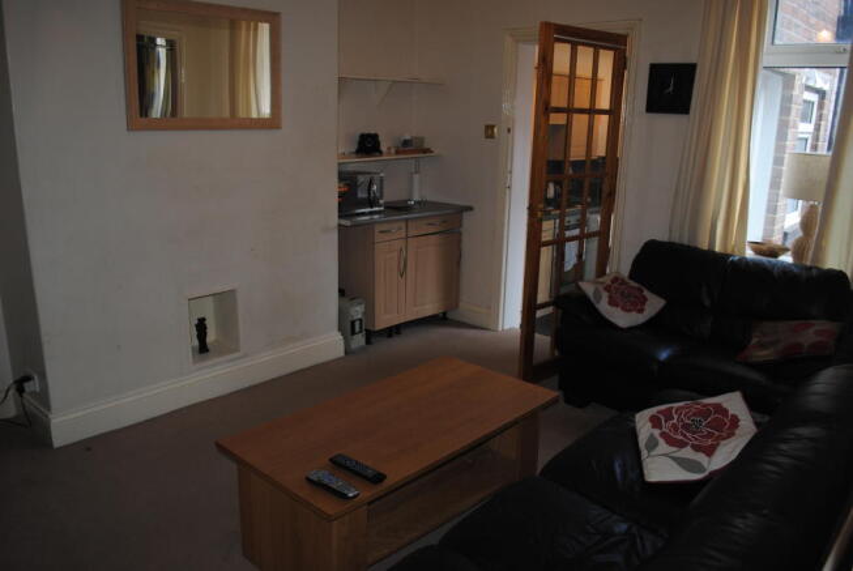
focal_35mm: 27
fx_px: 640
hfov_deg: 67.3
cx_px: 426
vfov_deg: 48.0
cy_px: 286
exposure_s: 1/60
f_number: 3.5
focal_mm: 18
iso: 200
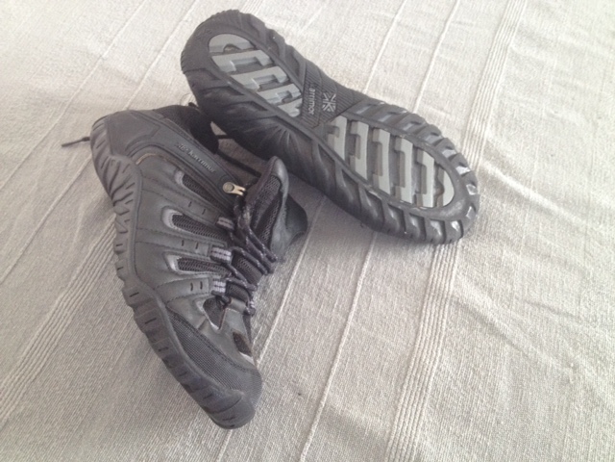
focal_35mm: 35
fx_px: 622
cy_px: 231
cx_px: 308
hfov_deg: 52.6
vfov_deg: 40.7
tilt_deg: -58.6
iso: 160
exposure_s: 1/20
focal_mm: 4.28
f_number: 2.4
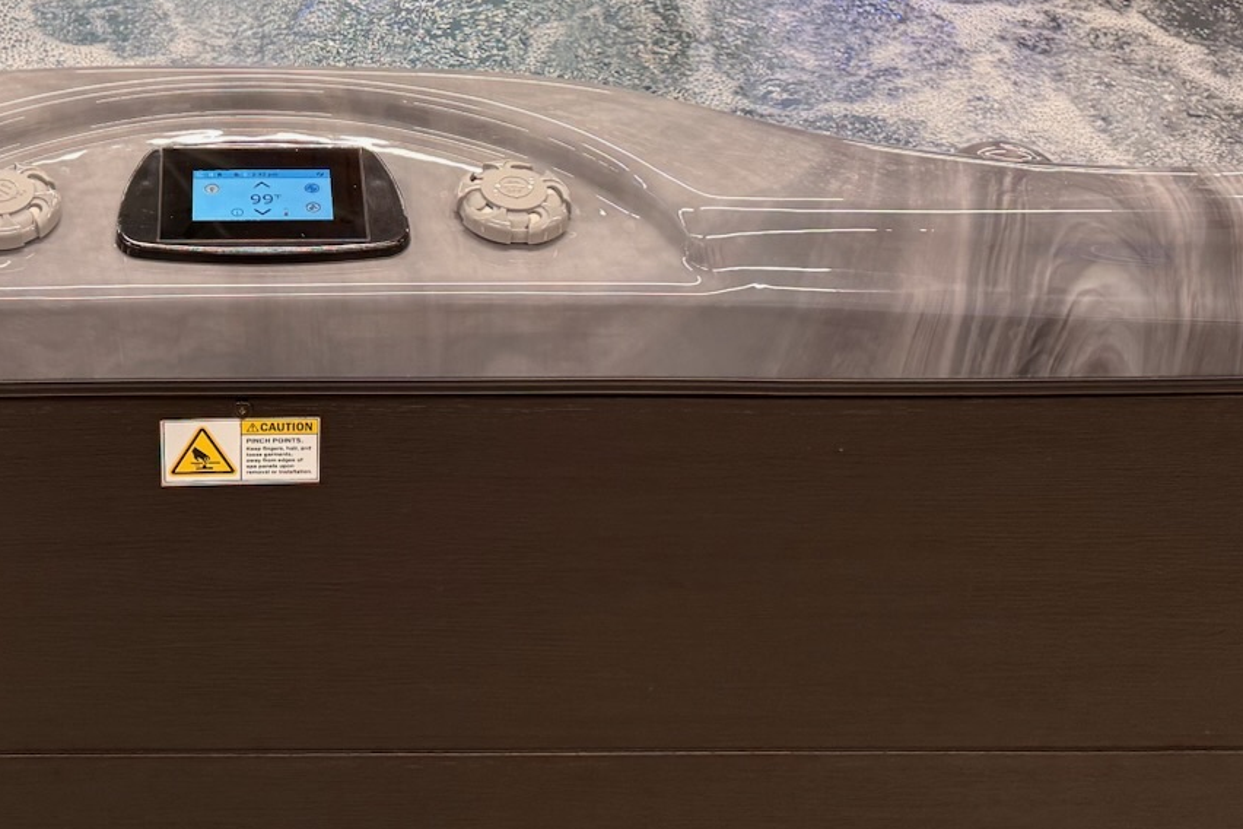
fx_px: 2072
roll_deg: -0.7
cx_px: 248
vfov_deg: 20.6
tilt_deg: -22.7
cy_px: -258
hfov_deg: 32.5
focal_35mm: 60
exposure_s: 1/120
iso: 200
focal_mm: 6.76
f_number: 1.78
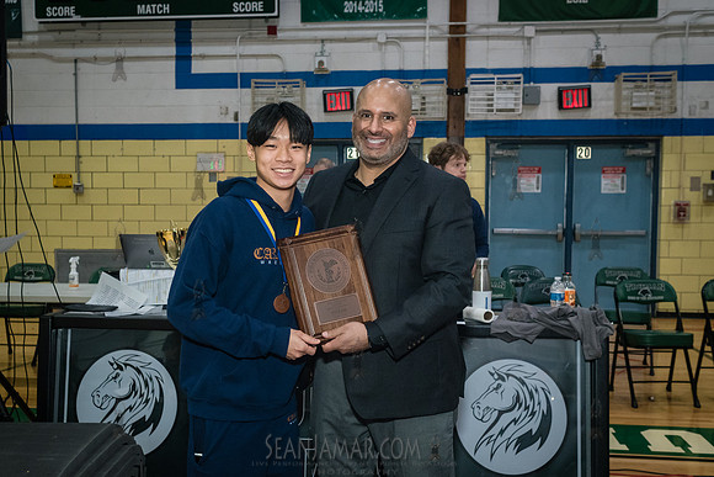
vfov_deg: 31.7
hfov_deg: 46.1
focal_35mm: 42
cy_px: 258
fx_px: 839
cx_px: 330
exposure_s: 1/200
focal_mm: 35
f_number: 5.6
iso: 4000
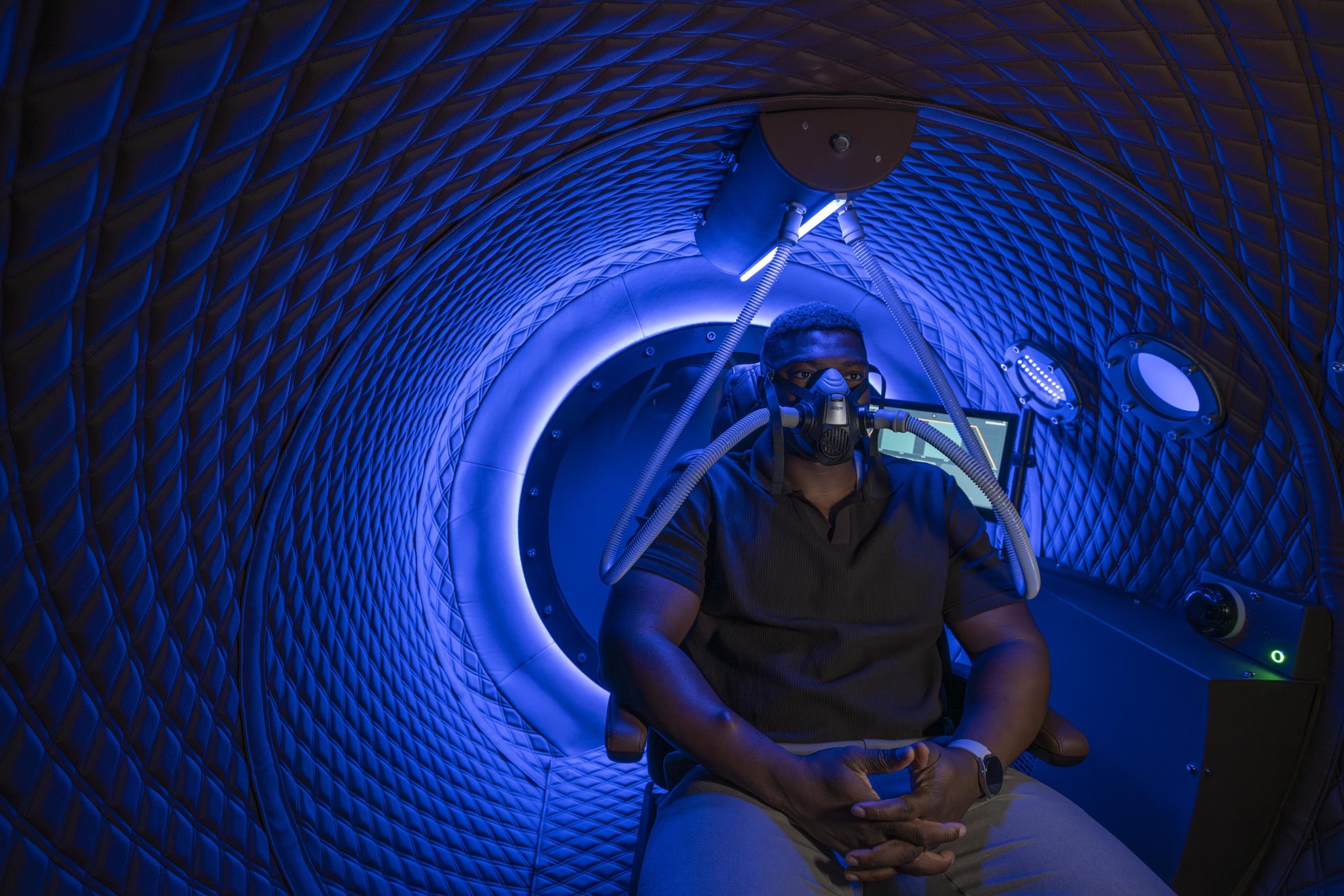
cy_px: 448
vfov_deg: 70.4
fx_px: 635
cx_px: 672
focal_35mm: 17
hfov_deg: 93.3
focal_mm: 17
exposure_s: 1/30
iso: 1250
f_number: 6.3
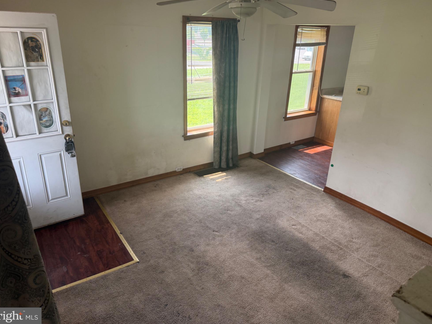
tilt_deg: -20.4
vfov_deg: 54.9
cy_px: 157
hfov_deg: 69.4
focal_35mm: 25
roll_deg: -1.4
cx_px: 212
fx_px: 312
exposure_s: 1/220
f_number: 1.78
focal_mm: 6.76
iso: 200
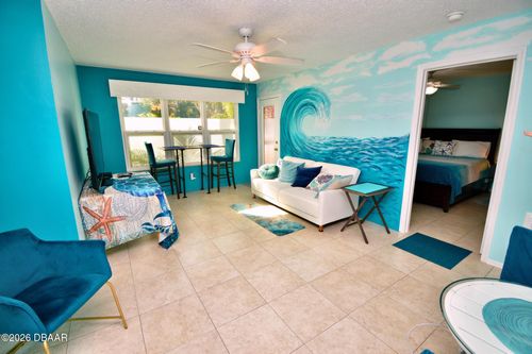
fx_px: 222
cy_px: 177
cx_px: 266
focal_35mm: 15
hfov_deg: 100.4
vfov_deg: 77.3
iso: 110
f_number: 5
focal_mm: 10
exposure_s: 1/50
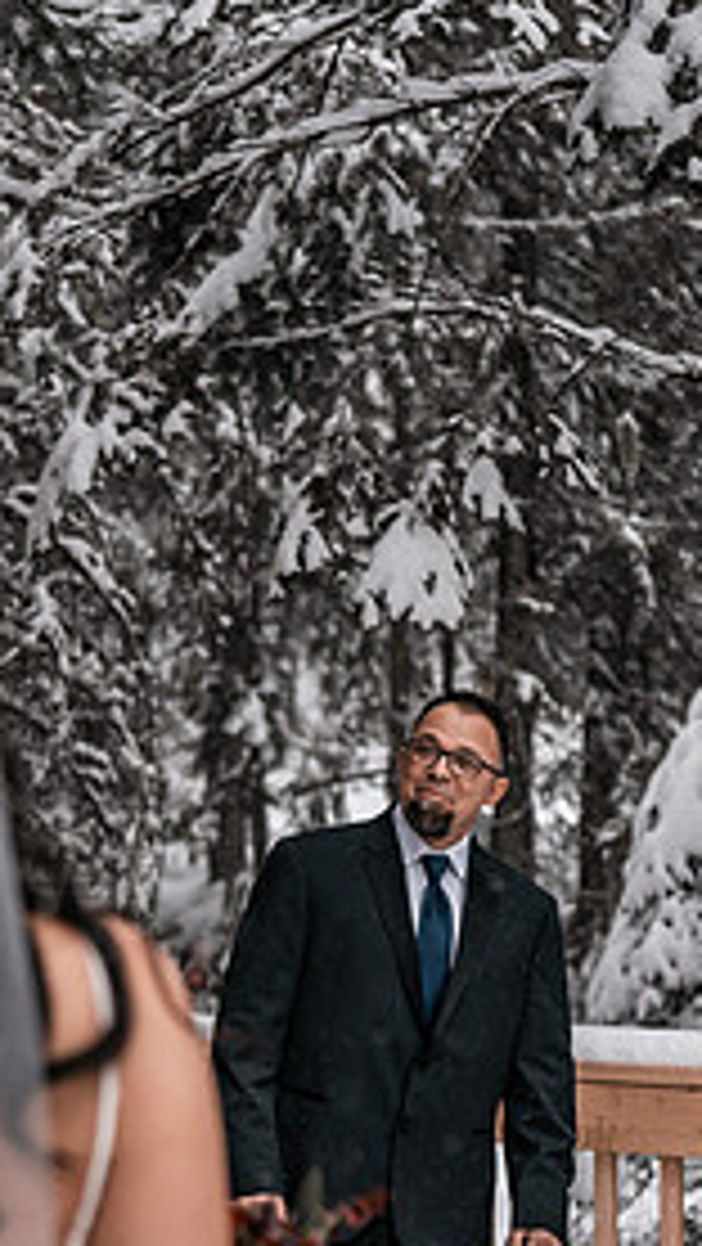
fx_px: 2546
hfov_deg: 15.7
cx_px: 243
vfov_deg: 27.4
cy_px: 812
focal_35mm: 77
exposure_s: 1/400
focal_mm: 35
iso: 200
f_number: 2
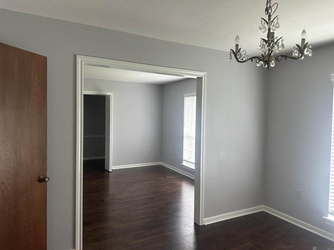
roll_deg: -1.8
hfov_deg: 71.6
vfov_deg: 56.8
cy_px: 125
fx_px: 232
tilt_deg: -2.5
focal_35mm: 24
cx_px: 167
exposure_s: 1/121
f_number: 1.78
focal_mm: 6.86
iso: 160
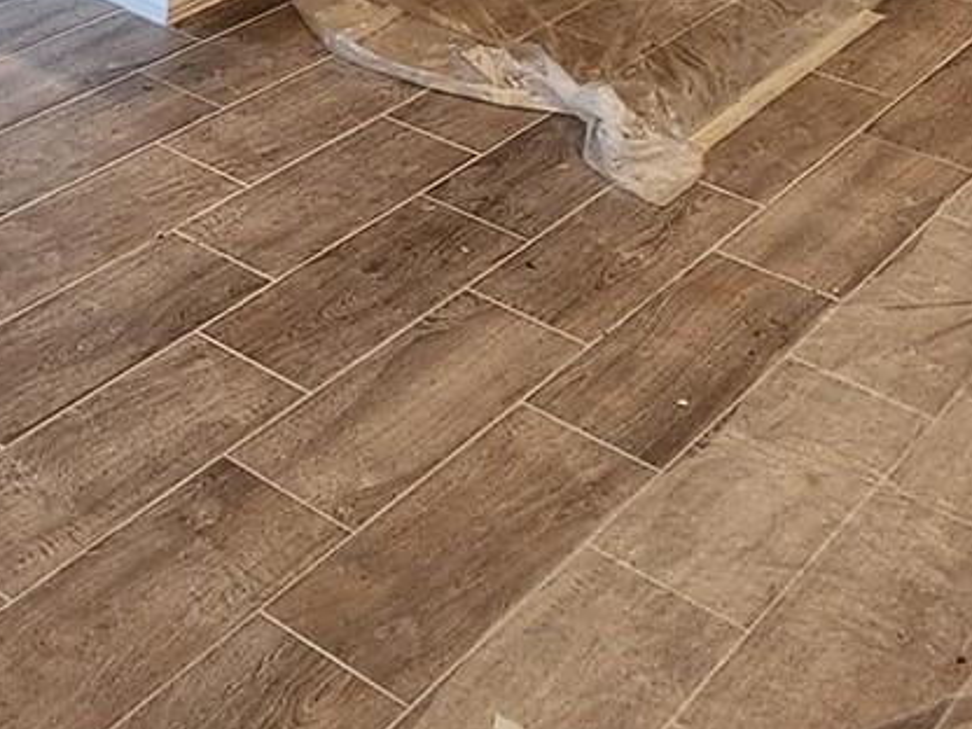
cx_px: -112
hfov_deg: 27.5
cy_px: -570
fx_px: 1797
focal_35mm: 64
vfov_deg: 18.3
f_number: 2.2
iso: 125
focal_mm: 2.2
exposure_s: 1/60
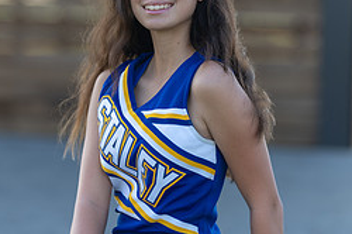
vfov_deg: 6.2
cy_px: 55
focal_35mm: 220
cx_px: 162
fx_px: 2148
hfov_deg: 9.4
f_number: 2.8
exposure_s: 1/400
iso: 100
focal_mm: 122
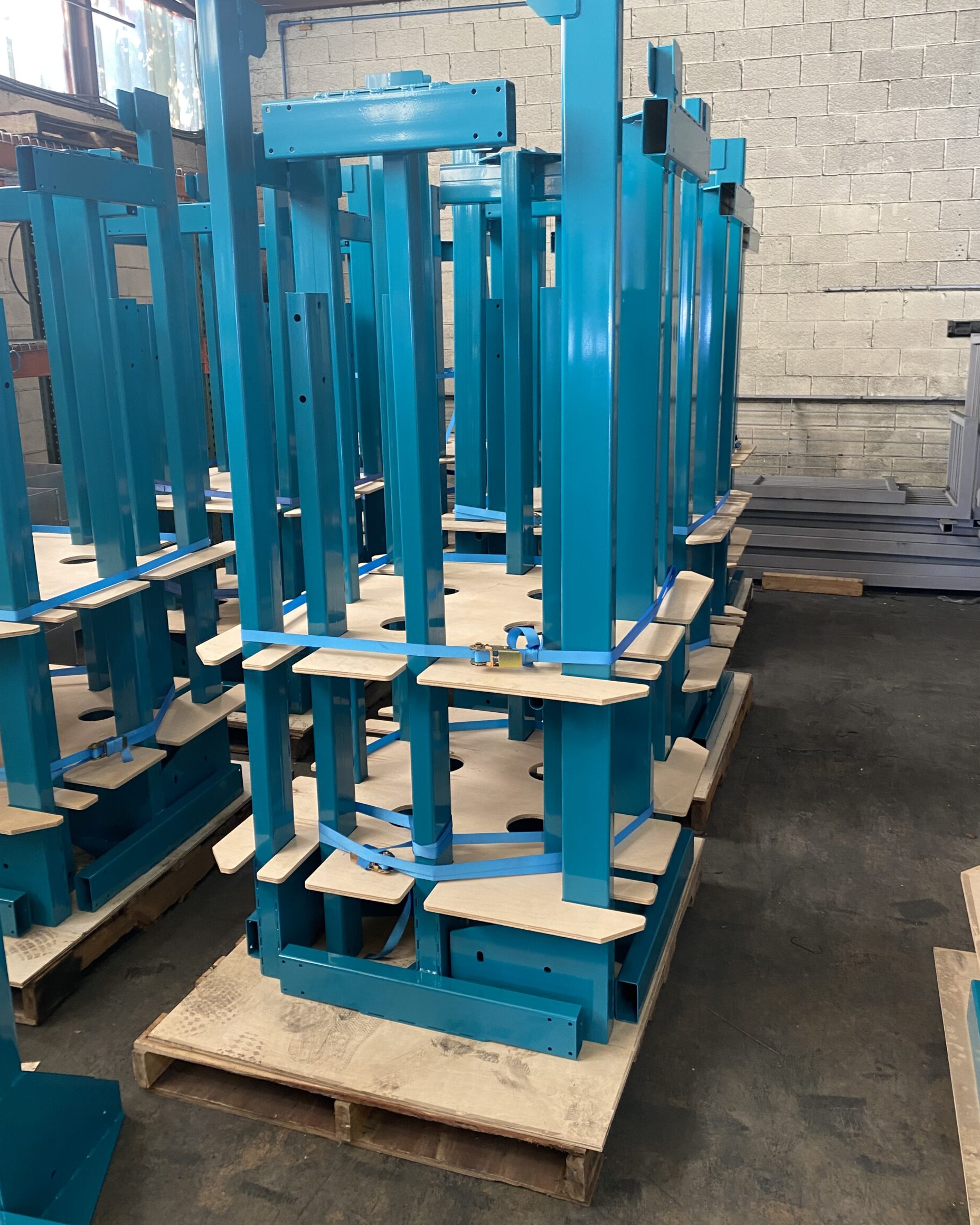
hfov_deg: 51.5
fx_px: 1015
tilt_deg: -12.6
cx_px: 504
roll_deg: +1.1
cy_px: 560
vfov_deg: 62.1
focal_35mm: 28
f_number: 1.8
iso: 125
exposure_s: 1/60
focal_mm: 4.25
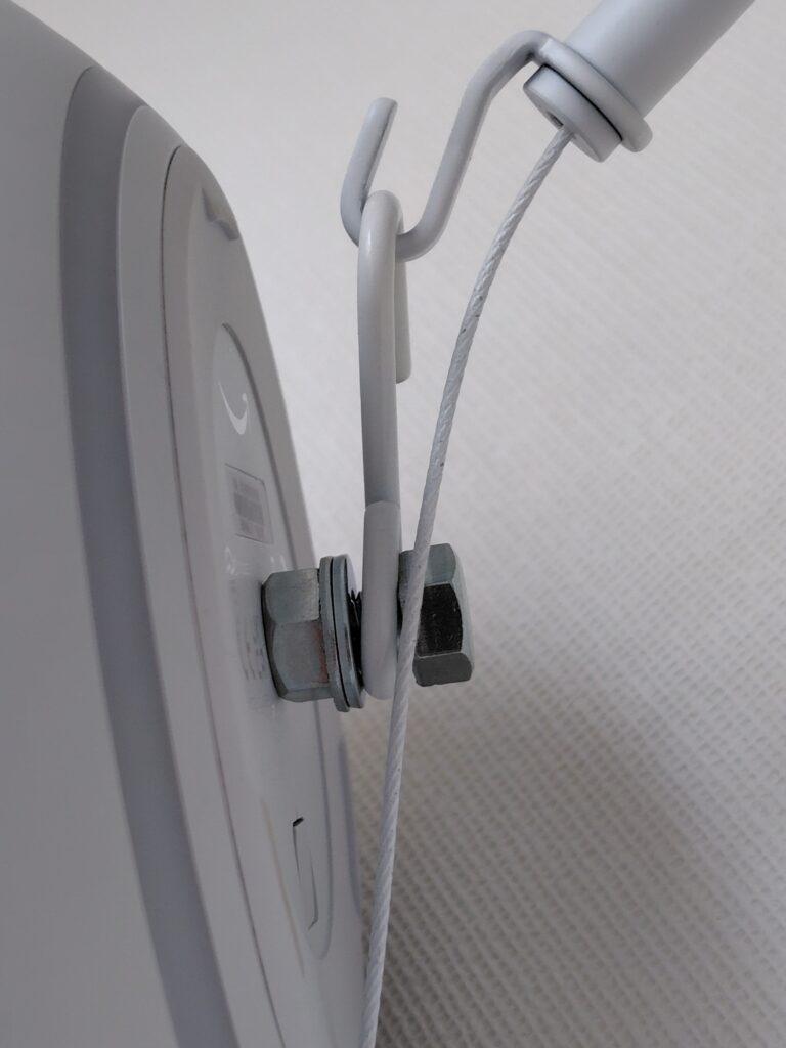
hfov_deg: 58.9
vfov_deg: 73.9
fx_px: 696
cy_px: 524
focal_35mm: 23
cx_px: 393
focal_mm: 5.6
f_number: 1.9
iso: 175
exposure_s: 1/120
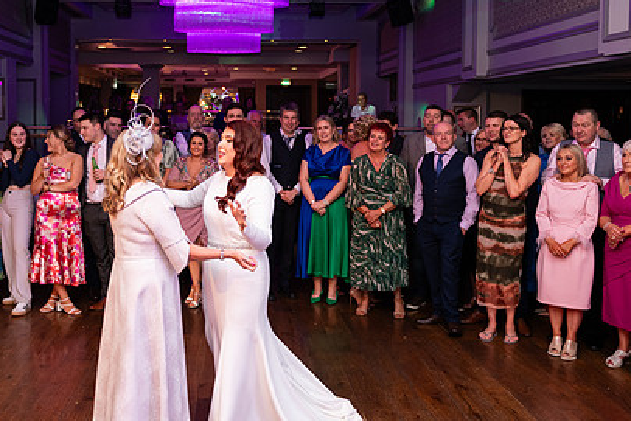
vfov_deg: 33.3
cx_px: 241
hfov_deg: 48.0
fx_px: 701
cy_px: 162
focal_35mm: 40
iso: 500
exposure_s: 1/160
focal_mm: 28
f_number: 3.5
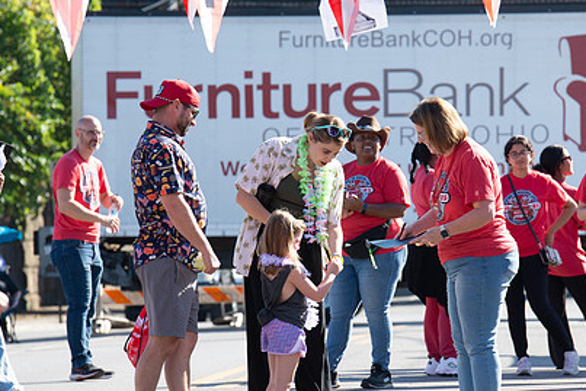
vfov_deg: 4.8
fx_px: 4689
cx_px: 314
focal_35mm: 288
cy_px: 239
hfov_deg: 7.2
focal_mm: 200
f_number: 7.1
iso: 200
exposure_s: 1/250
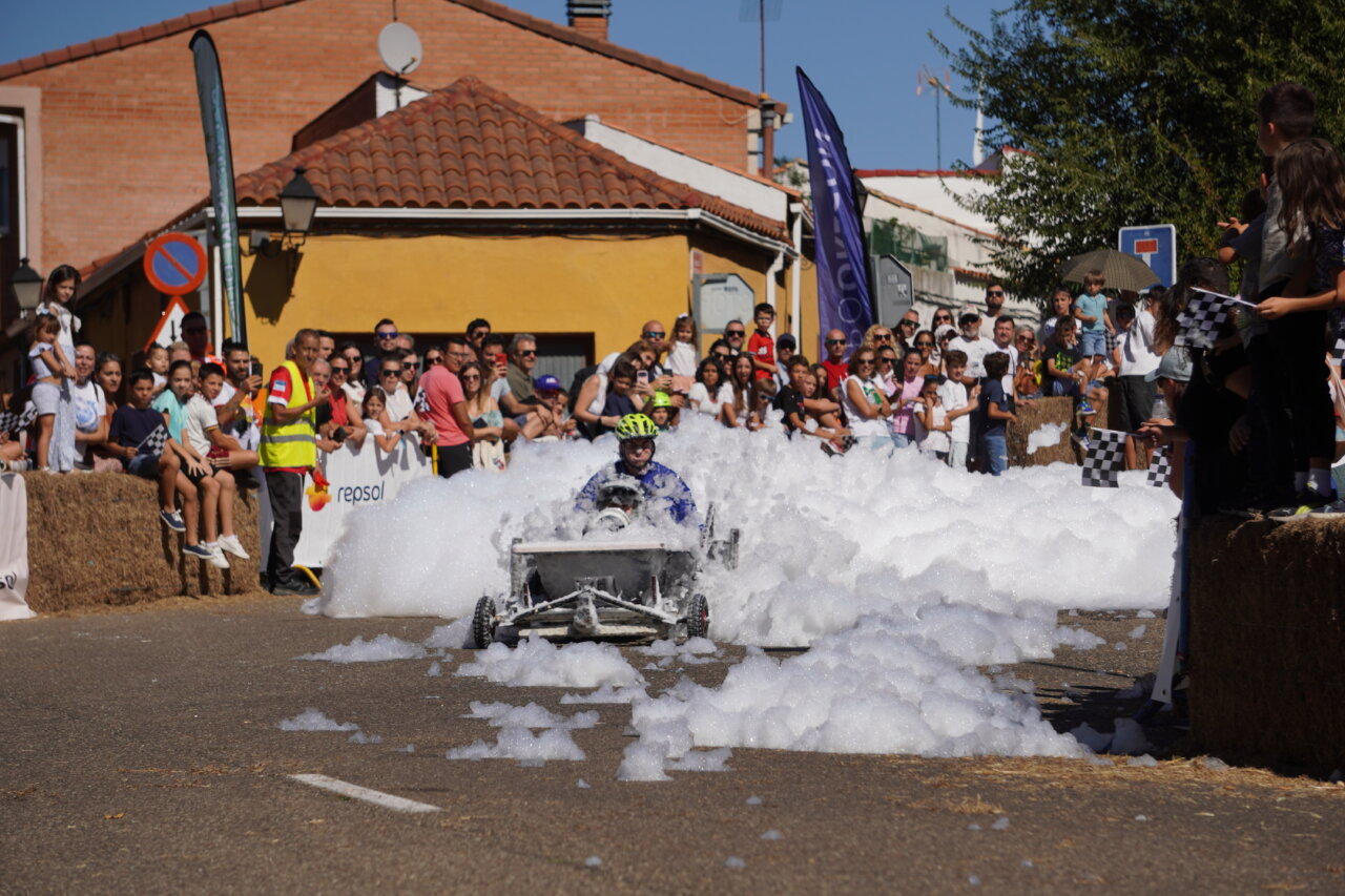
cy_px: 448
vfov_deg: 8.9
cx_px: 672
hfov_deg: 13.3
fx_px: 5771
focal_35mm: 154
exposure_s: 1/1600
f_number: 5.6
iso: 100
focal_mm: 103
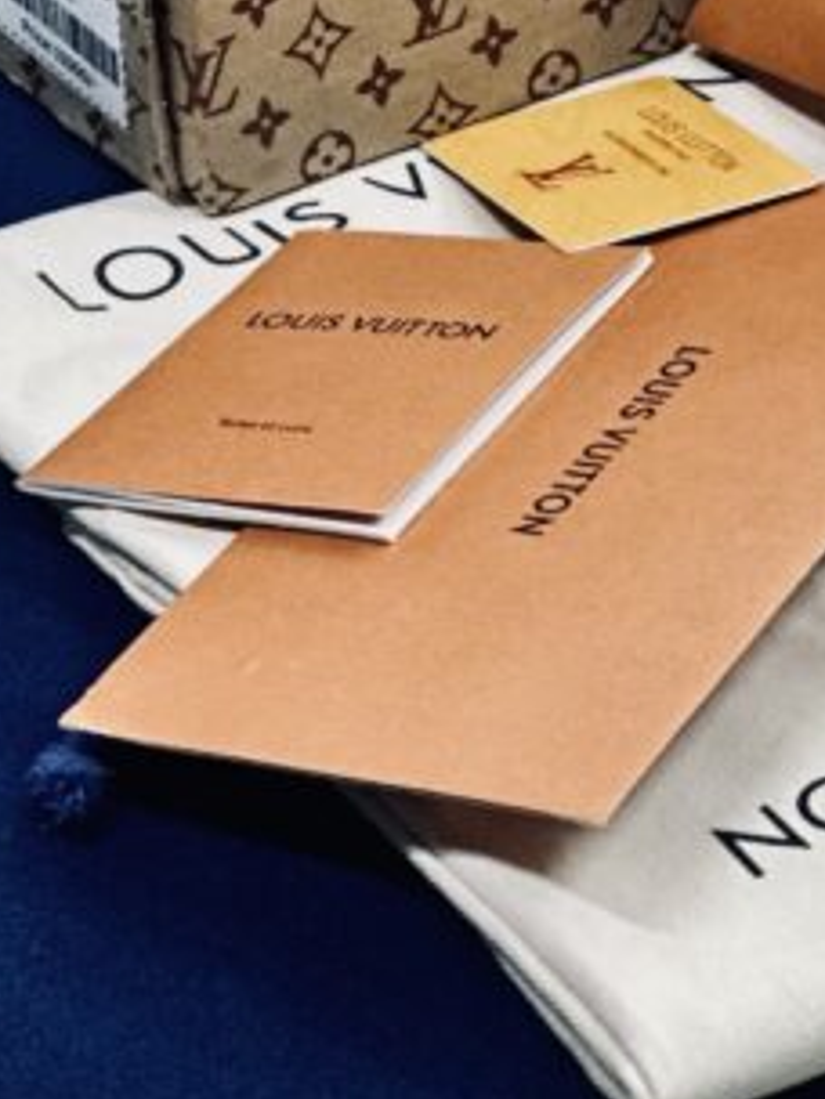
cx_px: 803
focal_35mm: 236
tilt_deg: -25.8
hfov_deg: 6.3
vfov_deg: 8.3
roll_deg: -0.6
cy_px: -352
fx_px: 7499
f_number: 2.8
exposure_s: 1/100
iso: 200
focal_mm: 9
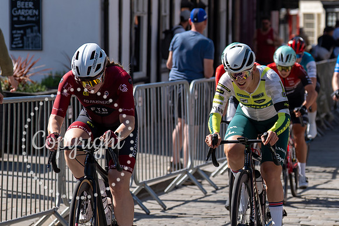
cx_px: 150
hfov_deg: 9.6
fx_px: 2016
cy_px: 80
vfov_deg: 6.4
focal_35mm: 214
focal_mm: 79
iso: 100
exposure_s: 1/1000
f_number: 3.5
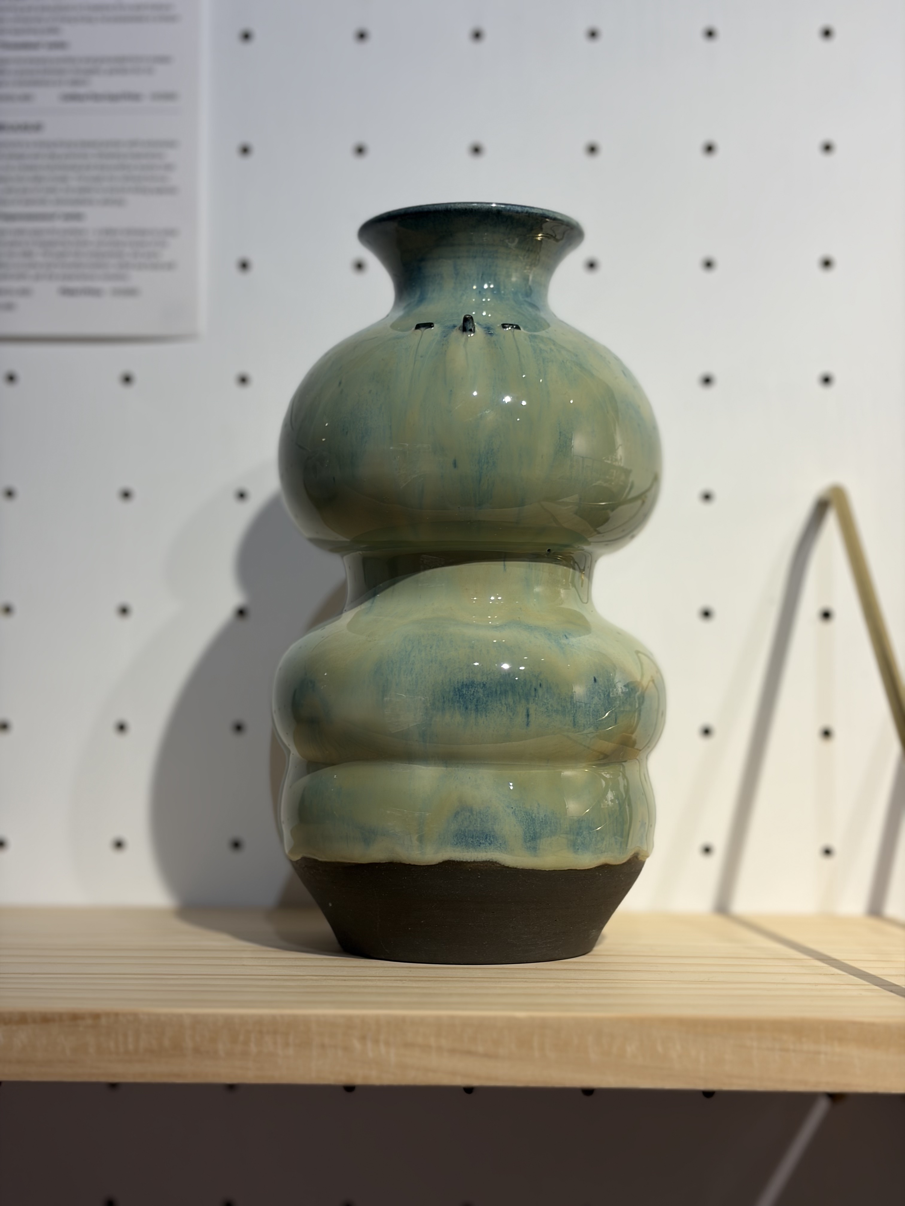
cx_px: 452
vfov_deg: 36.8
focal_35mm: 52
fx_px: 1813
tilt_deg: +3.4
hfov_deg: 28.0
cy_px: 603
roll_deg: -0.3
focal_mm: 5.96
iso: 32
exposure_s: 1/100
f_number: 1.6
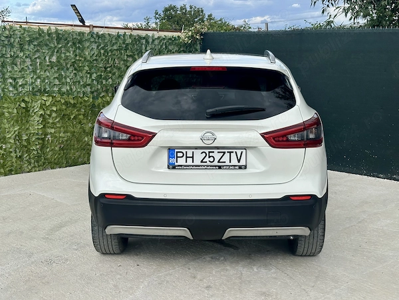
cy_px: 150
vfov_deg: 30.3
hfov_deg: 39.7
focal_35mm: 48
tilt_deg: -9.0
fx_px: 553
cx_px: 200
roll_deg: -0.3
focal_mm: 6.86
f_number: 1.78
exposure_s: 1/2667
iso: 64
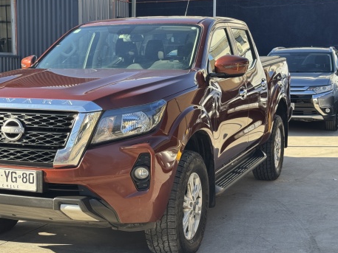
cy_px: 134
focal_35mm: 63
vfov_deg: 23.3
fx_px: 615
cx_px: 132
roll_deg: +0.3
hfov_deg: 30.6
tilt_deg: -5.8
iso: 64
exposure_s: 1/549
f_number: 1.78
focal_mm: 6.76
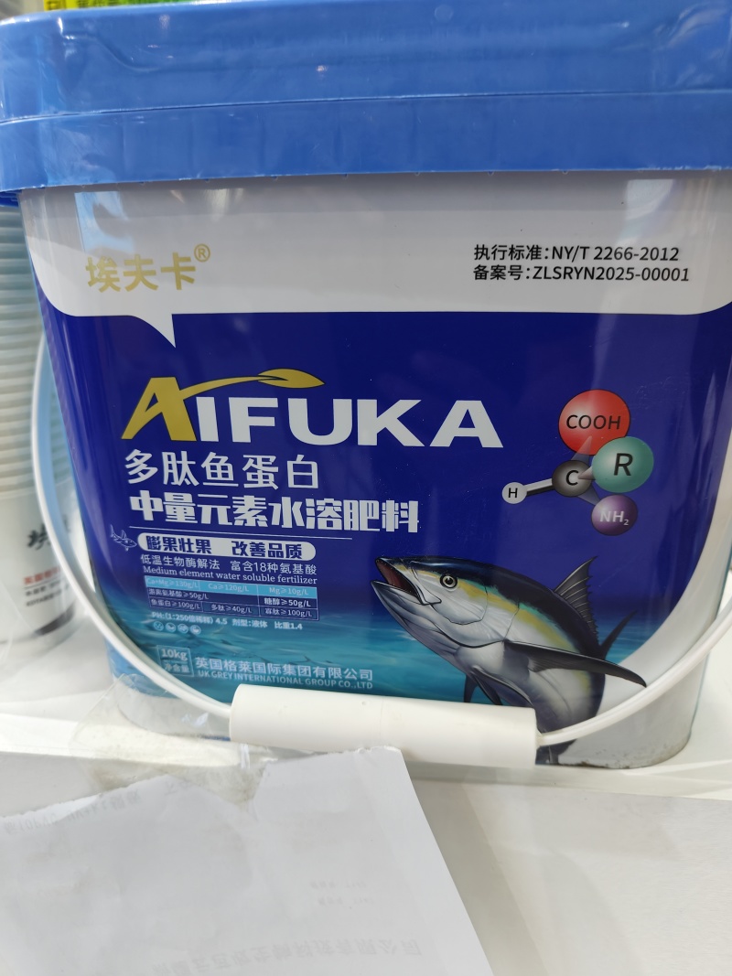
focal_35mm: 24
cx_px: 366
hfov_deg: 56.8
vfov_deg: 71.6
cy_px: 488
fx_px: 677
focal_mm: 5.59
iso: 200
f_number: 1.8
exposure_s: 1/100
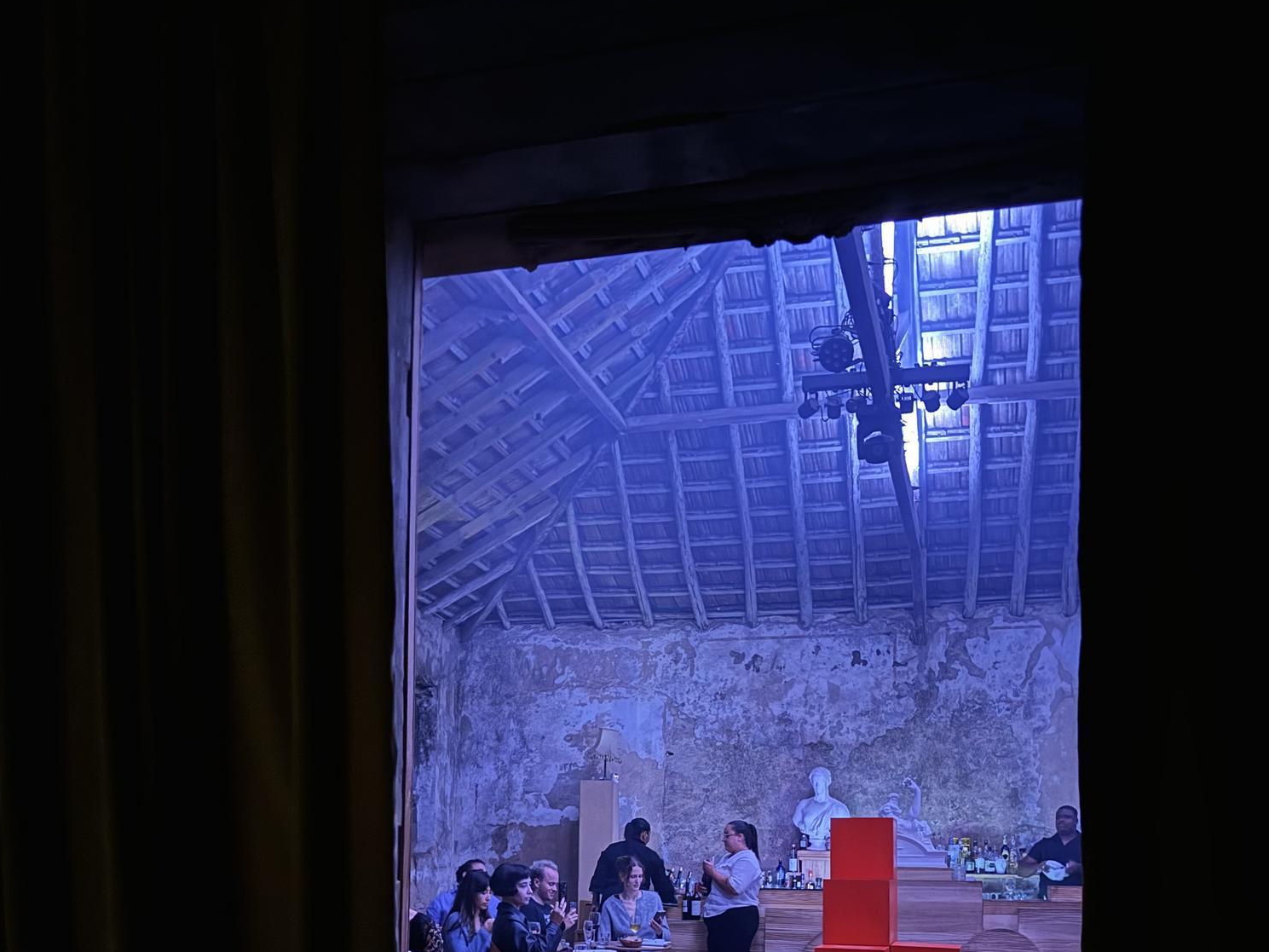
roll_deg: -1.7
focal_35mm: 33
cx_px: 642
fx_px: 1210
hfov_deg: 55.3
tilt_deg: +3.1
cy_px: 820
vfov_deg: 40.4
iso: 1600
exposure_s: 1/9
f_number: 1.78
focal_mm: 6.76
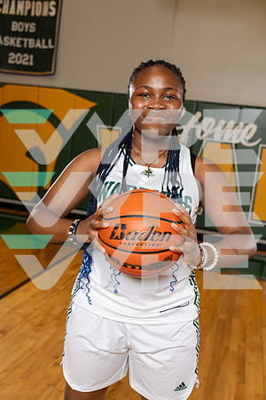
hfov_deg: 33.4
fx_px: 443
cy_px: 200
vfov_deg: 48.5
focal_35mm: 40
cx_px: 133
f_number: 4
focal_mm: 40
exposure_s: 1/250
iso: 250
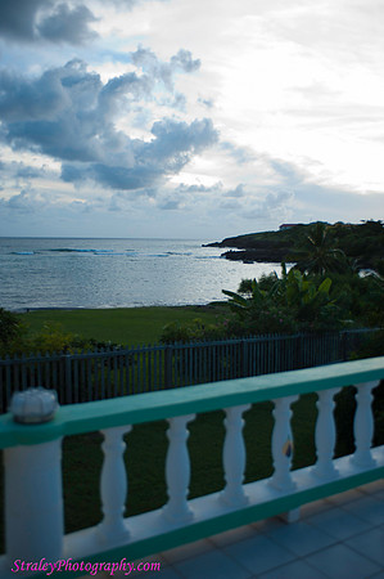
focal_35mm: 35
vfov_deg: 54.5
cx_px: 192
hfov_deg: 37.8
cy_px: 290
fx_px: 561
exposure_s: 1/180
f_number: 2.8
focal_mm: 35
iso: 200
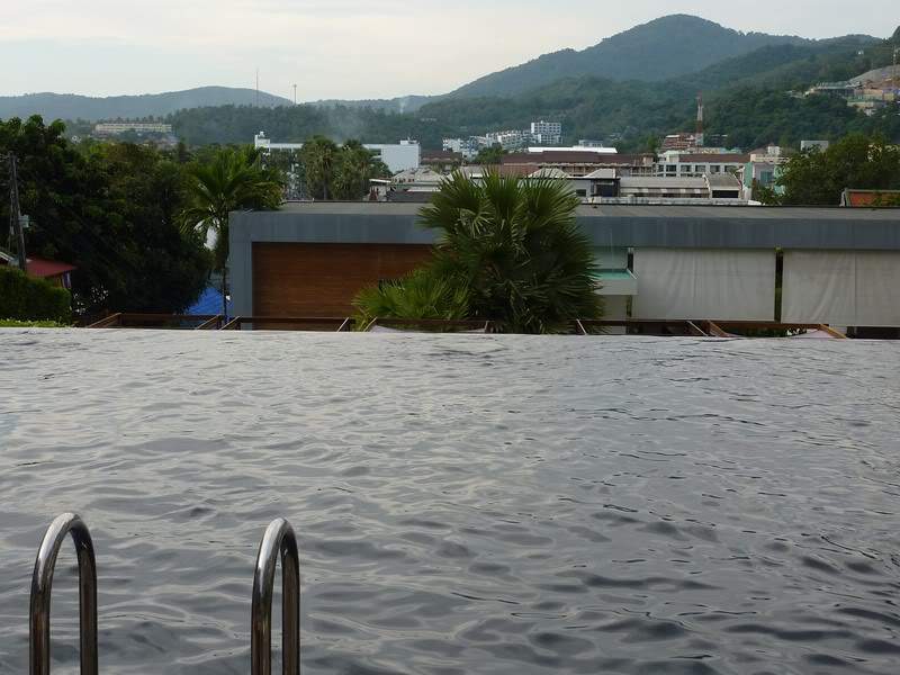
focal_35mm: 53
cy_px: 338
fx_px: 1378
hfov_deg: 36.2
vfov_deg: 27.5
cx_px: 450
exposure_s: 1/160
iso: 80
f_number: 4
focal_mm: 7.3
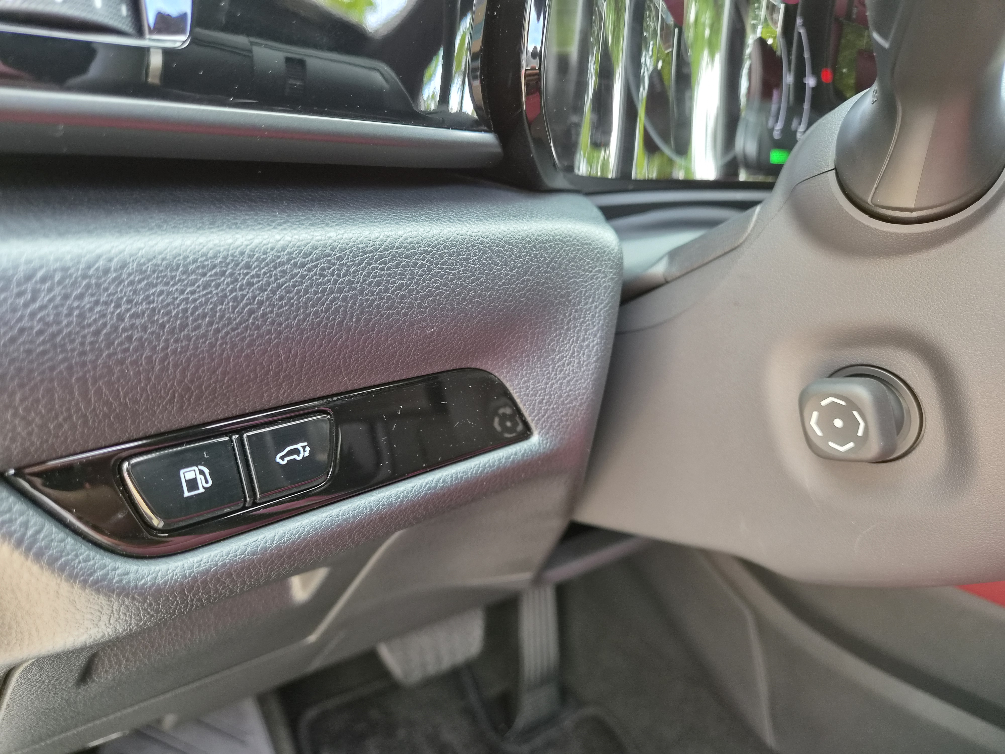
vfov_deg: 58.9
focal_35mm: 23
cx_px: 502
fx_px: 668
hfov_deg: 73.9
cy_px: 377
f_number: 1.8
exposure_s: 1/120
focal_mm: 5.4
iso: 500
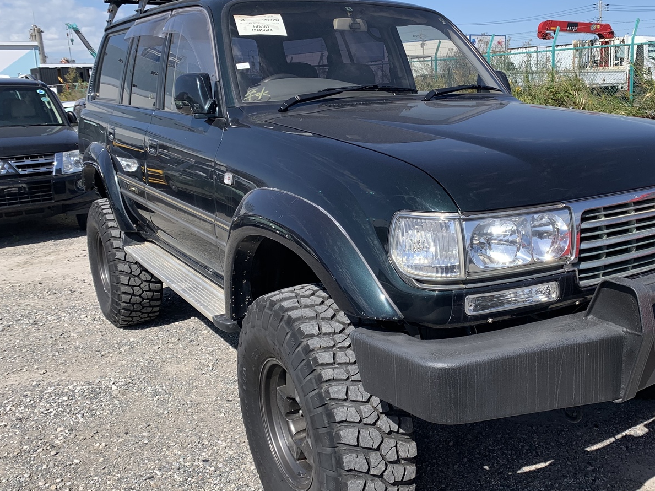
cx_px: 426
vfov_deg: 40.7
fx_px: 662
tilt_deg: -8.9
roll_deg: +1.6
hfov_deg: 51.8
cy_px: 238
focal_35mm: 35
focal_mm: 4.25
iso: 25
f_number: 1.8
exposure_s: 1/1779
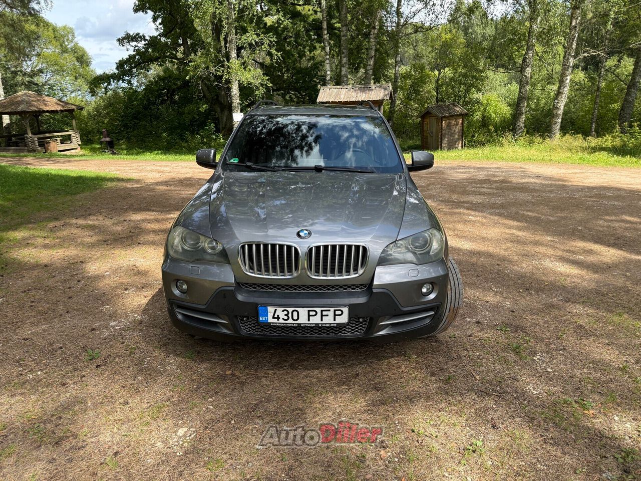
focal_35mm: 24
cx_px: 320
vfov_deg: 56.8
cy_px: 240
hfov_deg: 71.6
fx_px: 444
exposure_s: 1/1653
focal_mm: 6.76
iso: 100
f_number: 1.78
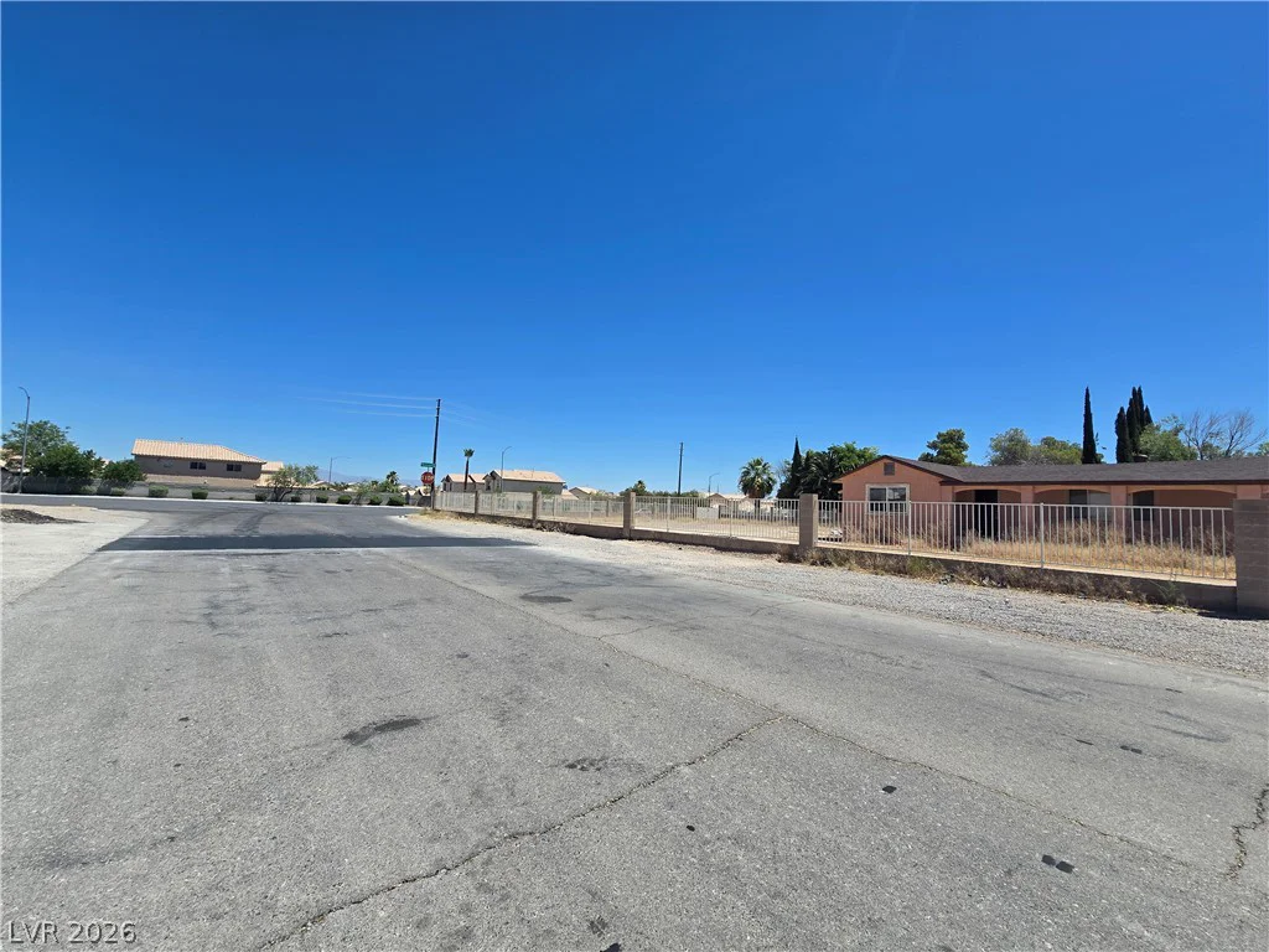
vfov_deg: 89.9
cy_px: 476
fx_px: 477
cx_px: 634
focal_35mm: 13
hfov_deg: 106.2
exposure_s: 1/3436
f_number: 2.2
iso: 50
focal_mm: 2.2
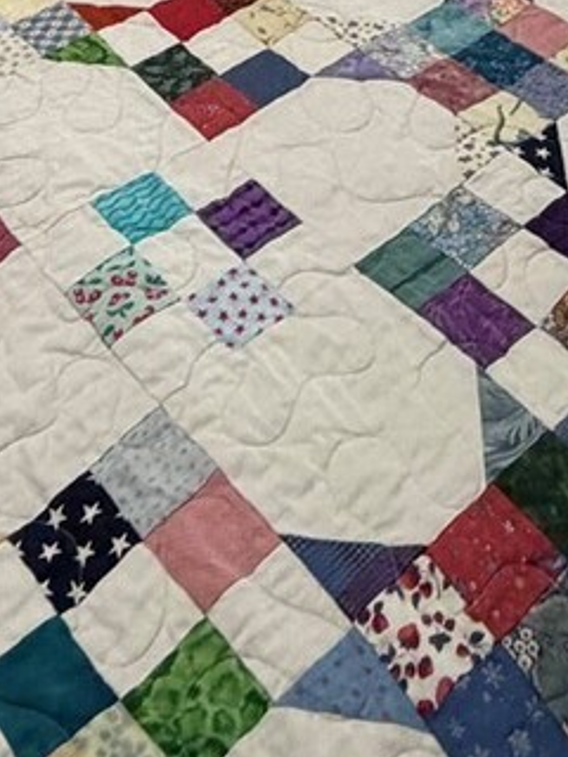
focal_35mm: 63
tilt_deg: -10.2
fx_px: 1378
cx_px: 312
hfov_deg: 23.3
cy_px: -603
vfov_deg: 21.0
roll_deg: -1.4
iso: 320
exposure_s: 1/121
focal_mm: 2.22
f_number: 2.2
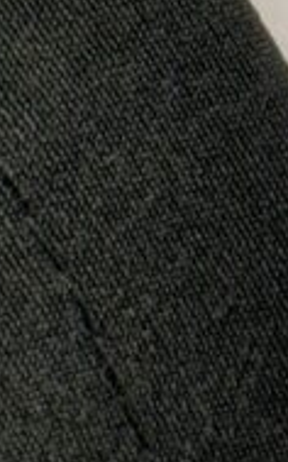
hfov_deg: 4.5
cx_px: 207
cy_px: -692
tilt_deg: -71.2
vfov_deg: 6.8
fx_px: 3657
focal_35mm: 291
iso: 80
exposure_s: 1/50
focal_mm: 6.76
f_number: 1.78
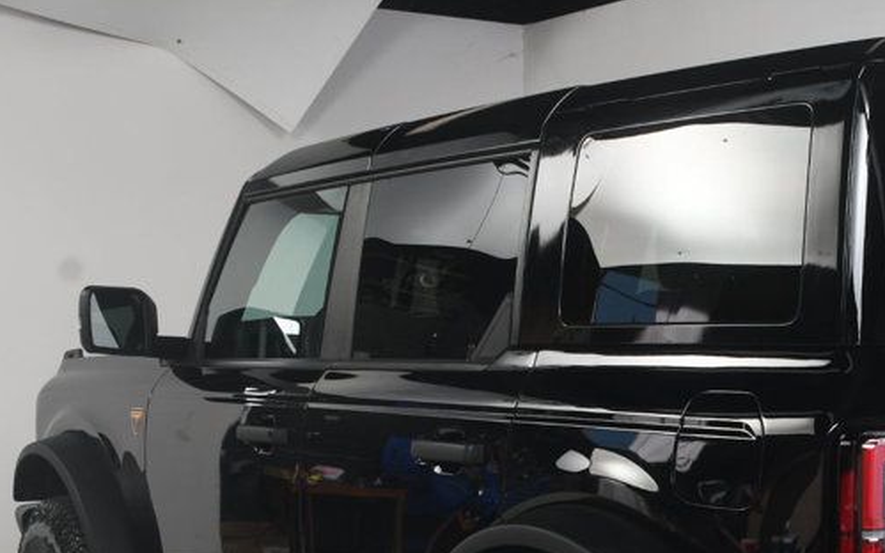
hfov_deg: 29.2
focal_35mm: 69
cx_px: 692
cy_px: 541
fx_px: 1664
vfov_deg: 18.4
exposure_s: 1/200
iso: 100
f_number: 8
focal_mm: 22
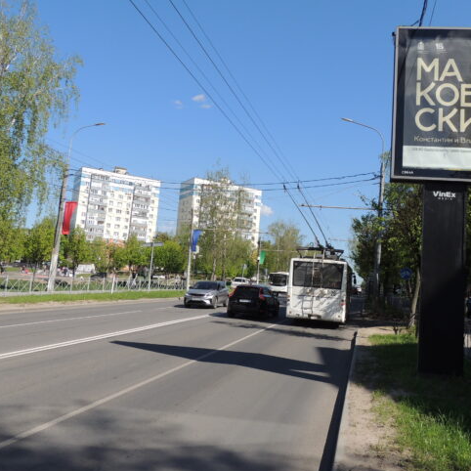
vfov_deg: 49.7
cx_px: 298
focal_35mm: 33
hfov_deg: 49.2
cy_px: 220
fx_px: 508
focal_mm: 4.3
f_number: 3
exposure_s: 1/1250
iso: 100
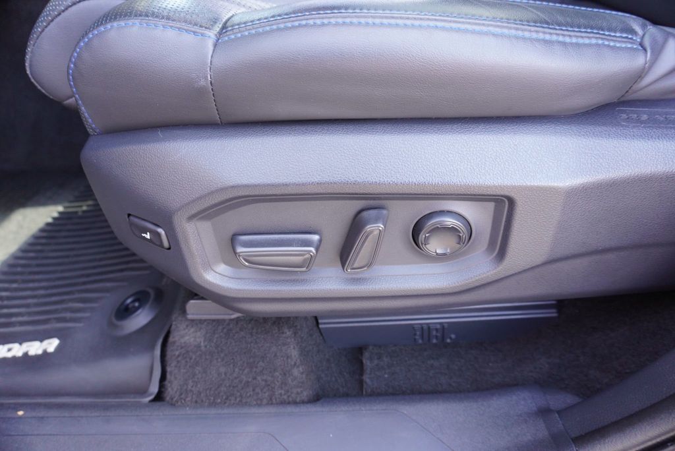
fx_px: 450
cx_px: 338
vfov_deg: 53.2
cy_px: 226
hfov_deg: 73.7
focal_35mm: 24
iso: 640
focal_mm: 16
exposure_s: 1/60
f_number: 4
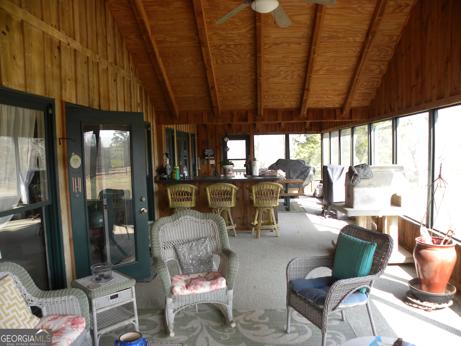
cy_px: 173
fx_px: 346
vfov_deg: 53.1
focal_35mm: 26
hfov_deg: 67.3
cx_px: 230
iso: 75
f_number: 2.8
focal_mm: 4.6
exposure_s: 1/69.3
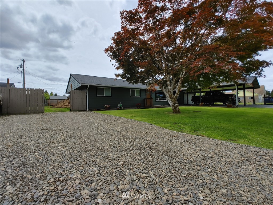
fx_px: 118
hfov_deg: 98.2
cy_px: 102
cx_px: 136
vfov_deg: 81.7
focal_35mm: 15
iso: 50
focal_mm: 1.78
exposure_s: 1/1176
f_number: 1.9
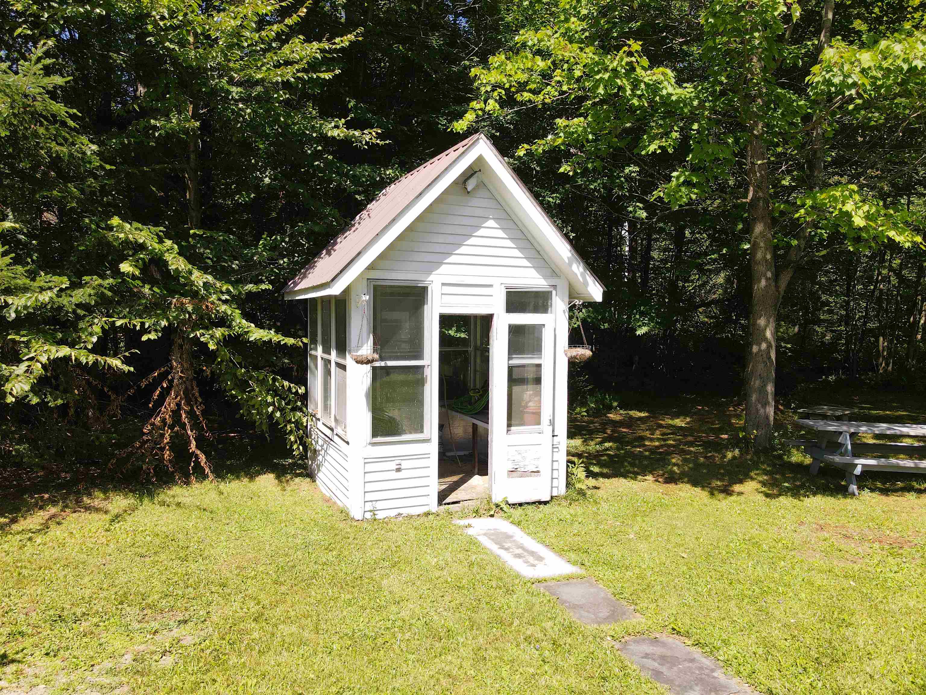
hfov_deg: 71.6
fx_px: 642
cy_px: 348
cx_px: 463
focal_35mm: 24
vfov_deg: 56.8
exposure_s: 1/15
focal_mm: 4.5
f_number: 2.8
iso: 100
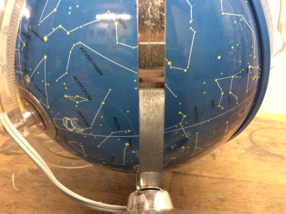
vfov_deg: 48.2
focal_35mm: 29
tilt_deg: -22.2
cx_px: 143
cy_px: 107
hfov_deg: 61.7
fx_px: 240
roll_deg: +1.2
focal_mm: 4.15
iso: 320
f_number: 2.2
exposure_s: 1/17
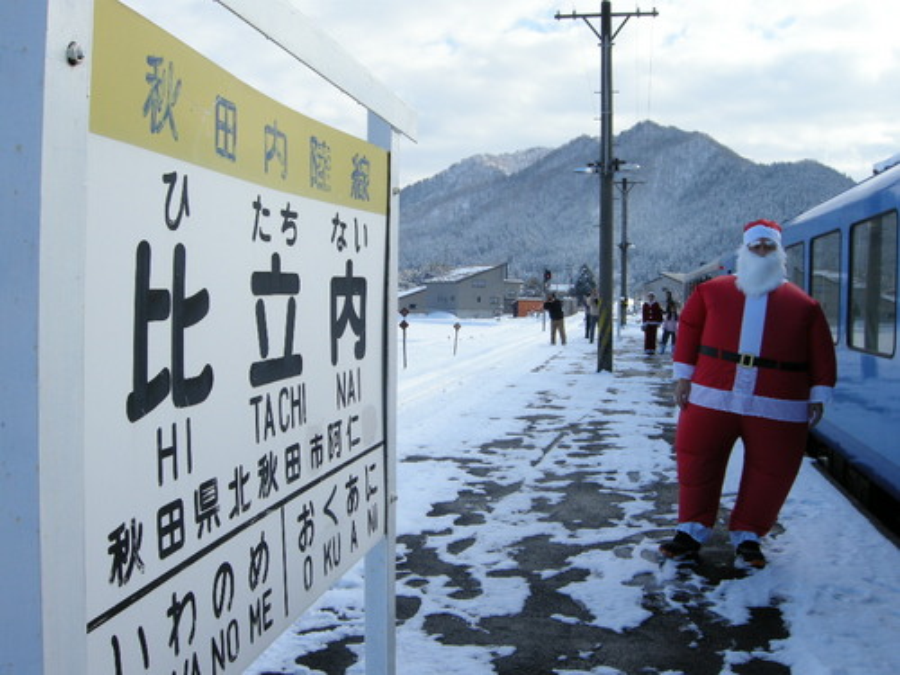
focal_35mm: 35
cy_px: 338
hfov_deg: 52.6
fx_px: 910
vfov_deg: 40.7
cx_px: 450
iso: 64
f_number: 5.4
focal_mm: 7.5
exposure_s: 1/214
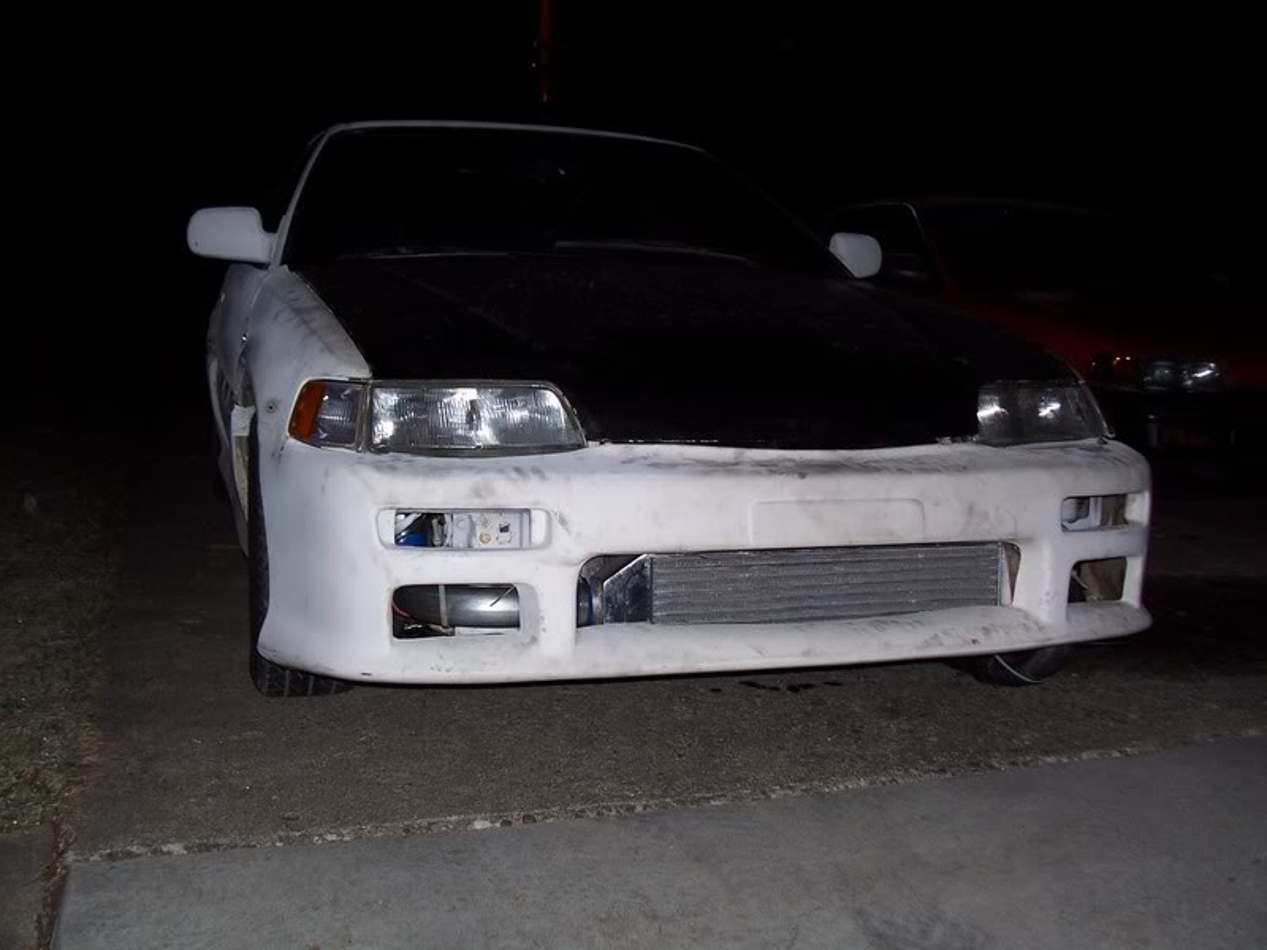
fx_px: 1281
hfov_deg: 52.6
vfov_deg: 40.7
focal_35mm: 35
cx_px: 634
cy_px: 475
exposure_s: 1/60
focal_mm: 6
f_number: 2.8
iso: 80
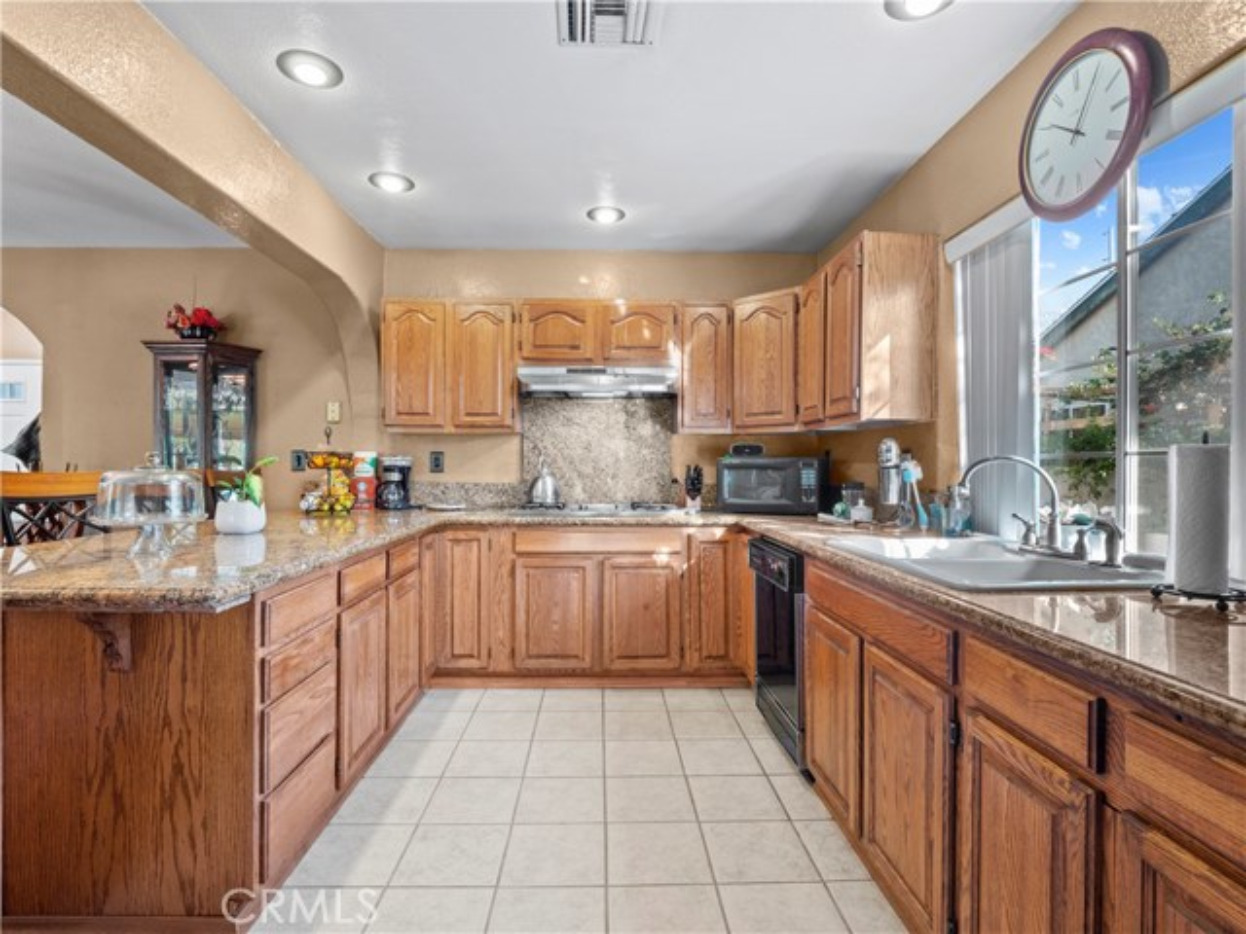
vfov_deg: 78.1
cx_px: 623
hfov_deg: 94.5
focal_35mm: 16
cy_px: 467
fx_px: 576
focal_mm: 8
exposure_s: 2
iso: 200
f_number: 8
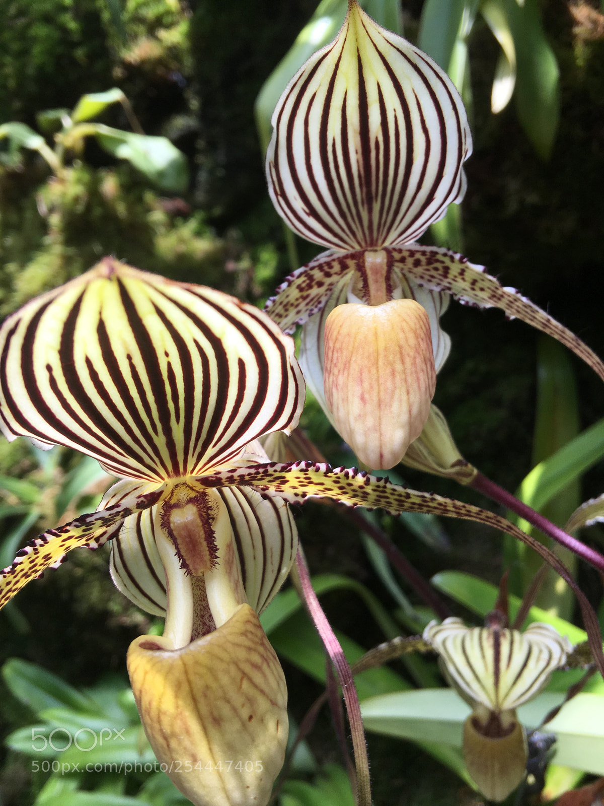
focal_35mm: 29
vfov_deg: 61.7
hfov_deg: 48.2
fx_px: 675
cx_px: 302
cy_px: 403
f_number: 2.2
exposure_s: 1/354
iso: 25
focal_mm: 4.15
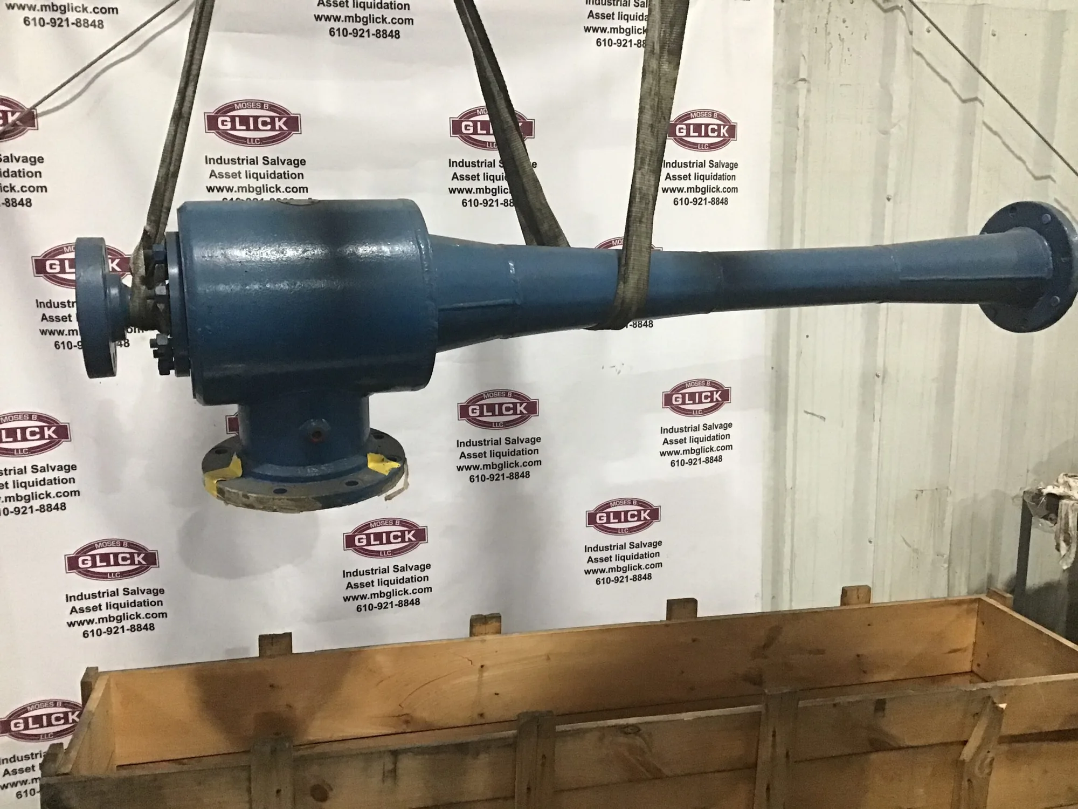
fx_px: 965
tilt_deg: -9.4
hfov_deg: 58.4
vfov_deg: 45.4
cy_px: 404
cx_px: 539
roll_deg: -1.7
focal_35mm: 31
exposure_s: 1/30
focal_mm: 3.3
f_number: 2.4
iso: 200
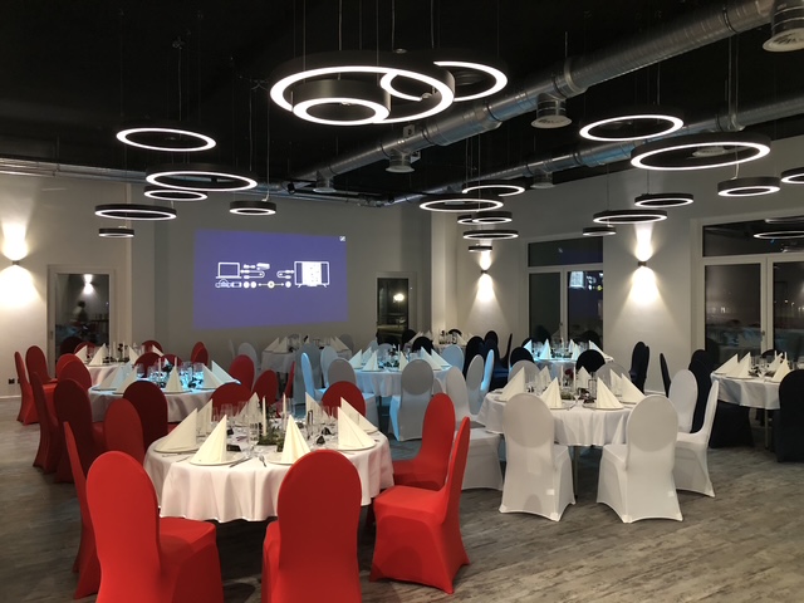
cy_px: 302
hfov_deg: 63.4
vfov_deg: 49.7
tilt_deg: +0.1
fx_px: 650
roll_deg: +0.7
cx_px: 402
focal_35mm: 28
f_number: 1.8
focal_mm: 4
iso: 80
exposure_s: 1/6
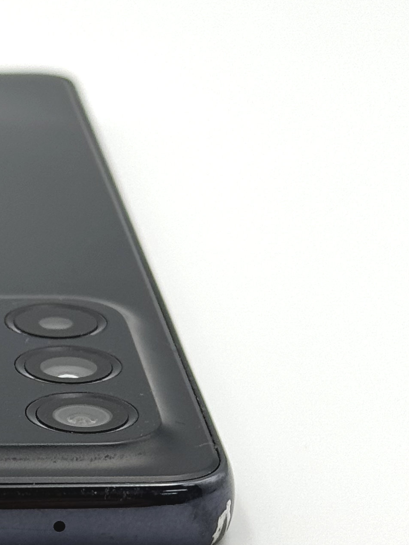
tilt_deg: -21.7
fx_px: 2394
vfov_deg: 13.0
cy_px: 351
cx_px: -161
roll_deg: -0.4
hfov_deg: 9.5
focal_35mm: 152
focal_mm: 6.76
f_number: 1.78
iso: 64
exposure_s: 1/377
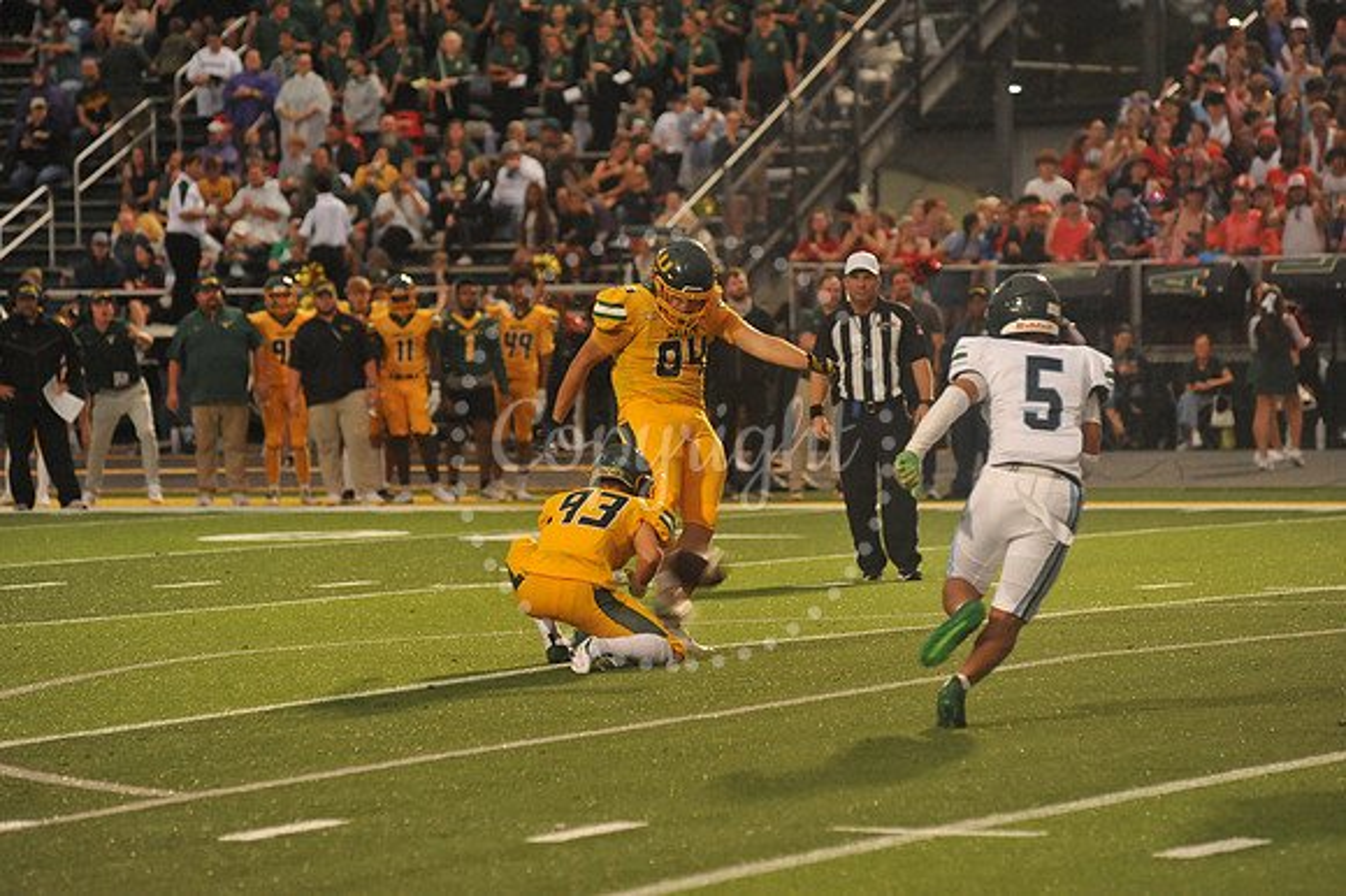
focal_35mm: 200
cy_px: 448
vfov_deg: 6.9
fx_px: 7473
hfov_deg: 10.3
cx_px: 673
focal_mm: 200
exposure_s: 1/320
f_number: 5
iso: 4000
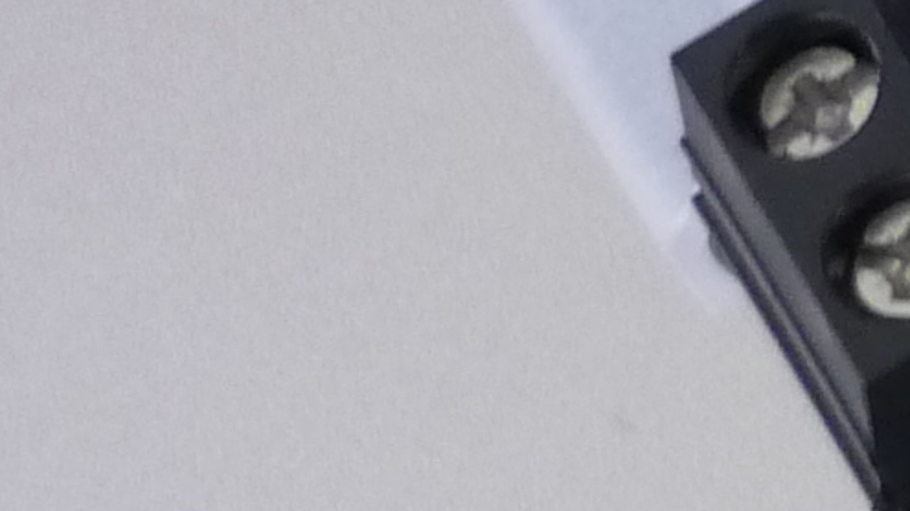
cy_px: 86
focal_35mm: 186
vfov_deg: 6.5
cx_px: 2177
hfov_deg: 10.1
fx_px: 4486
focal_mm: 5.5
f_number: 2.8
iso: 250
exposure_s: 1/30
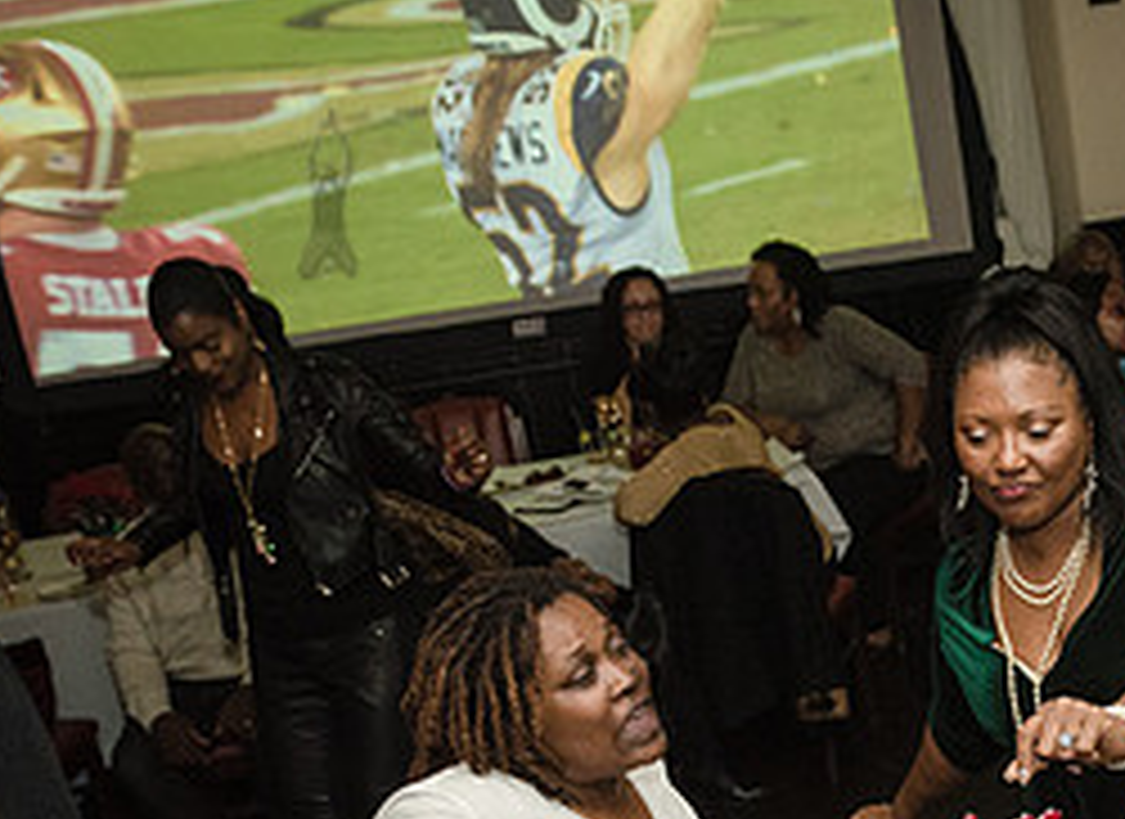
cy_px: 857
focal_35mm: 62
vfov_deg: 22.2
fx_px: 1994
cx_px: 1085
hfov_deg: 29.7
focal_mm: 24
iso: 2000
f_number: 4.5
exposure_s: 1/250
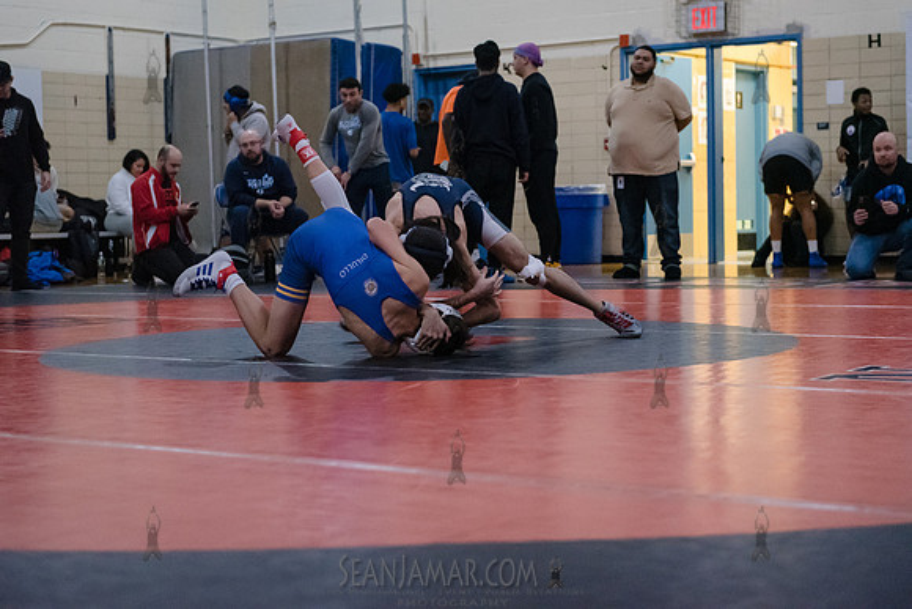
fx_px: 1774
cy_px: 304
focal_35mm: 70
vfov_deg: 19.5
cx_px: 456
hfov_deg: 28.8
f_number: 3.2
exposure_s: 1/400
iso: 8000
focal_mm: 70
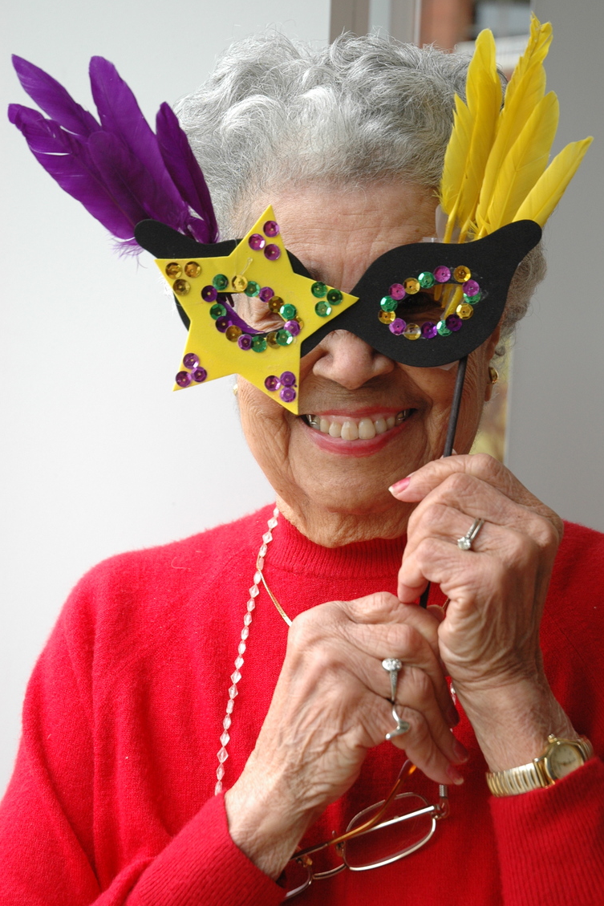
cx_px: 318
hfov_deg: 19.5
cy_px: 457
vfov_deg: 28.8
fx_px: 1761
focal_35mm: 70
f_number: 4.5
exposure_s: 1/160
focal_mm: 44
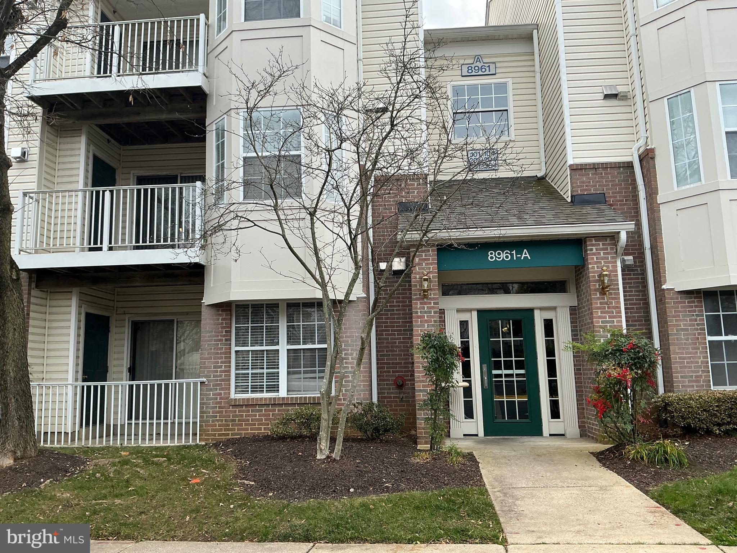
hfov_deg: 63.4
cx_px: 368
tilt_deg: +8.5
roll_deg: +1.6
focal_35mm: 28
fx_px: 596
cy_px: 276
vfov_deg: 49.7
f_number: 1.8
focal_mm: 3
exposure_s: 1/422
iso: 25
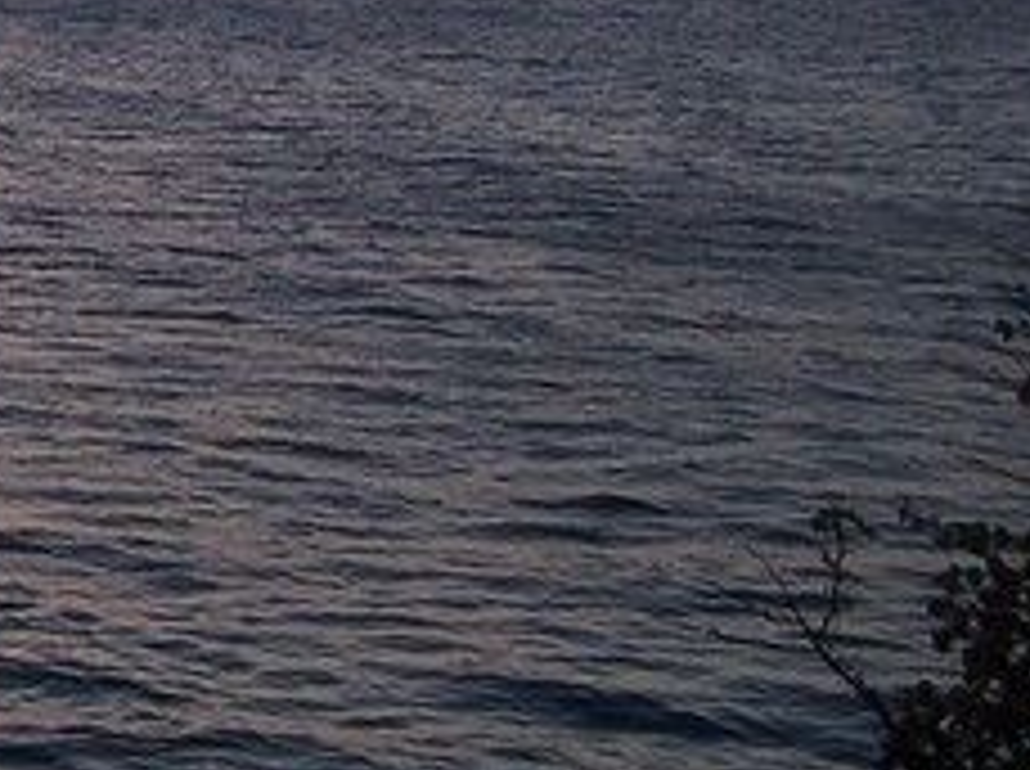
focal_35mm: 133
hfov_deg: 13.6
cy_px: 36
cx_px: -715
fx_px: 3951
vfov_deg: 11.0
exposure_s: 1/350
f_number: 2.8
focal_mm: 6.3
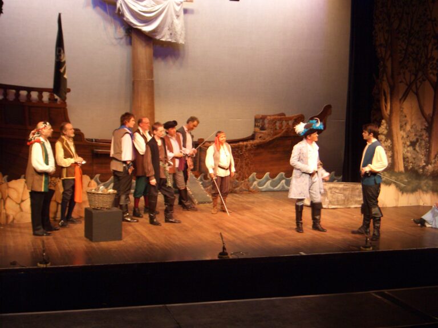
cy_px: 164
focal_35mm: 55
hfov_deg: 34.9
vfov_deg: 26.6
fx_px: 696
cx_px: 219
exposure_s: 1/30
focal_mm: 11.4
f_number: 3.3
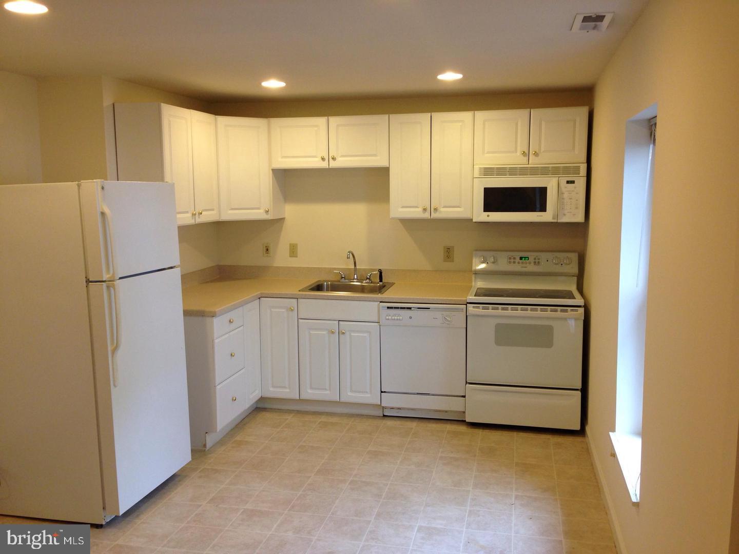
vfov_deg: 42.9
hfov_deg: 55.4
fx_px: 705
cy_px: 277
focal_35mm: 33
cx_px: 370
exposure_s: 1/24
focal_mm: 4.12
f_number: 2.4
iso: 50
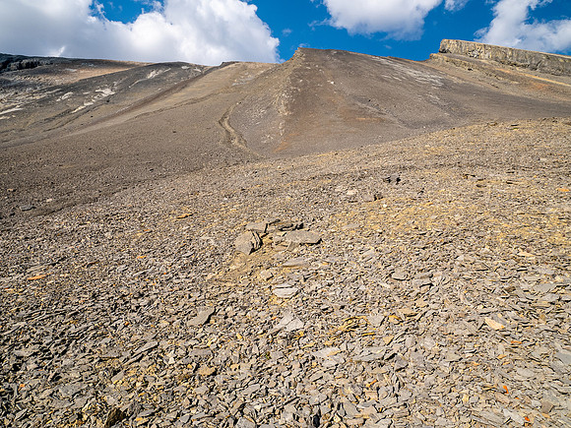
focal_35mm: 24
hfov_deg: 71.6
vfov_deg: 56.8
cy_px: 214
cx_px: 286
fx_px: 396
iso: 200
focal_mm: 12
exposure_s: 1/320
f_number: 8
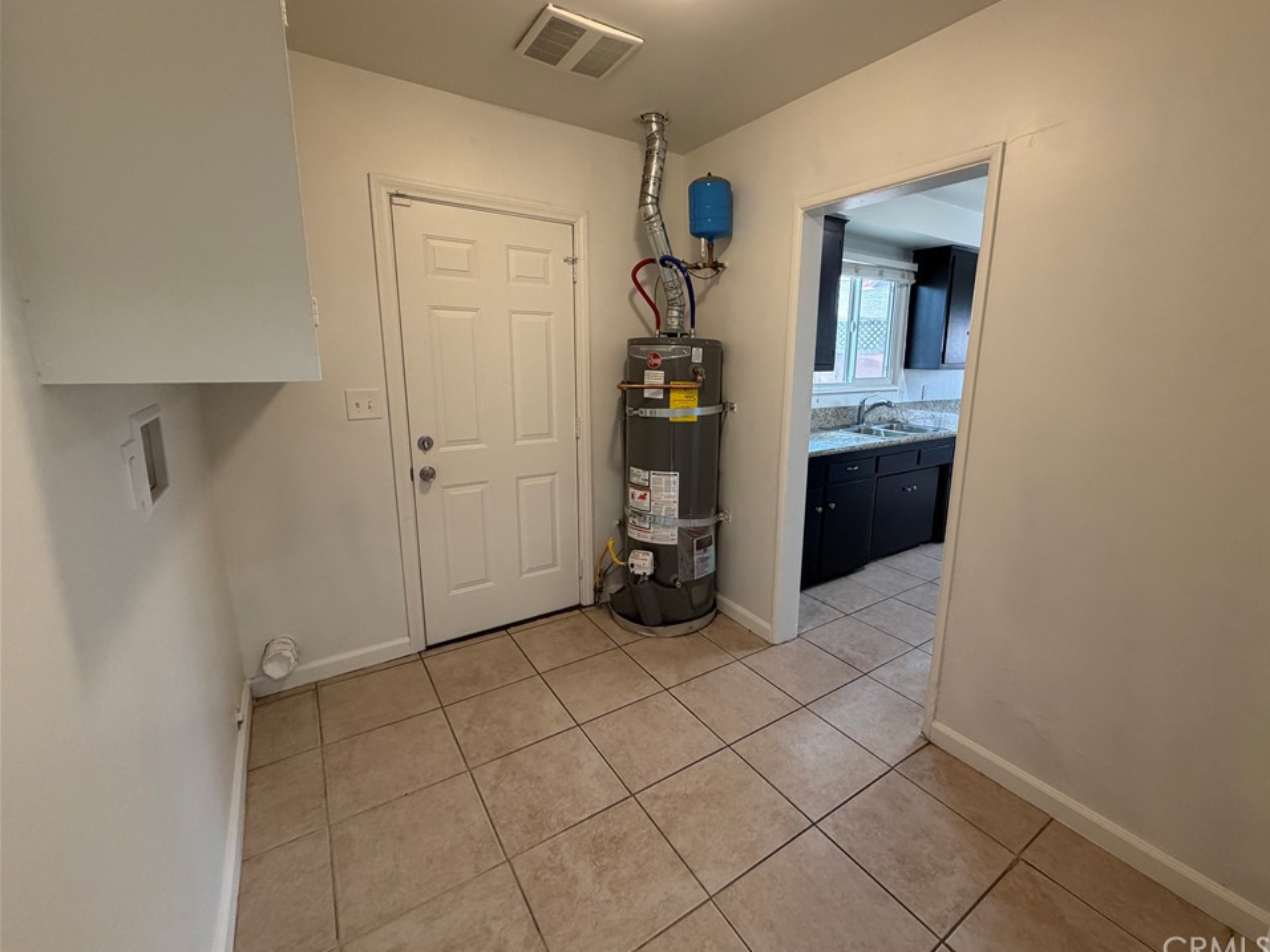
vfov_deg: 81.7
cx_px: 679
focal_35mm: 15
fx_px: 550
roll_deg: -0.3
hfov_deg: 98.0
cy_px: 458
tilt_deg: -11.0
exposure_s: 1/60
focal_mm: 2.22
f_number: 2.2
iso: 200
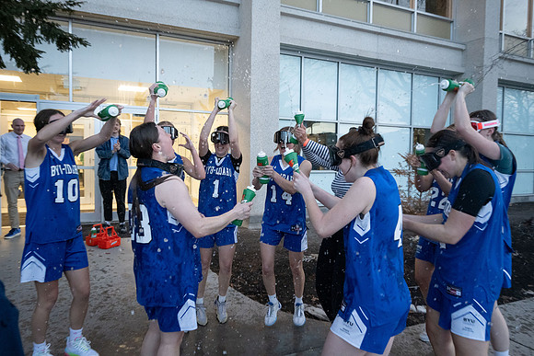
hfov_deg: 61.9
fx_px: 445
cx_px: 267
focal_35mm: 30
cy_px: 178
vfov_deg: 43.6
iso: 4000
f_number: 4
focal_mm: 30
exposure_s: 1/500
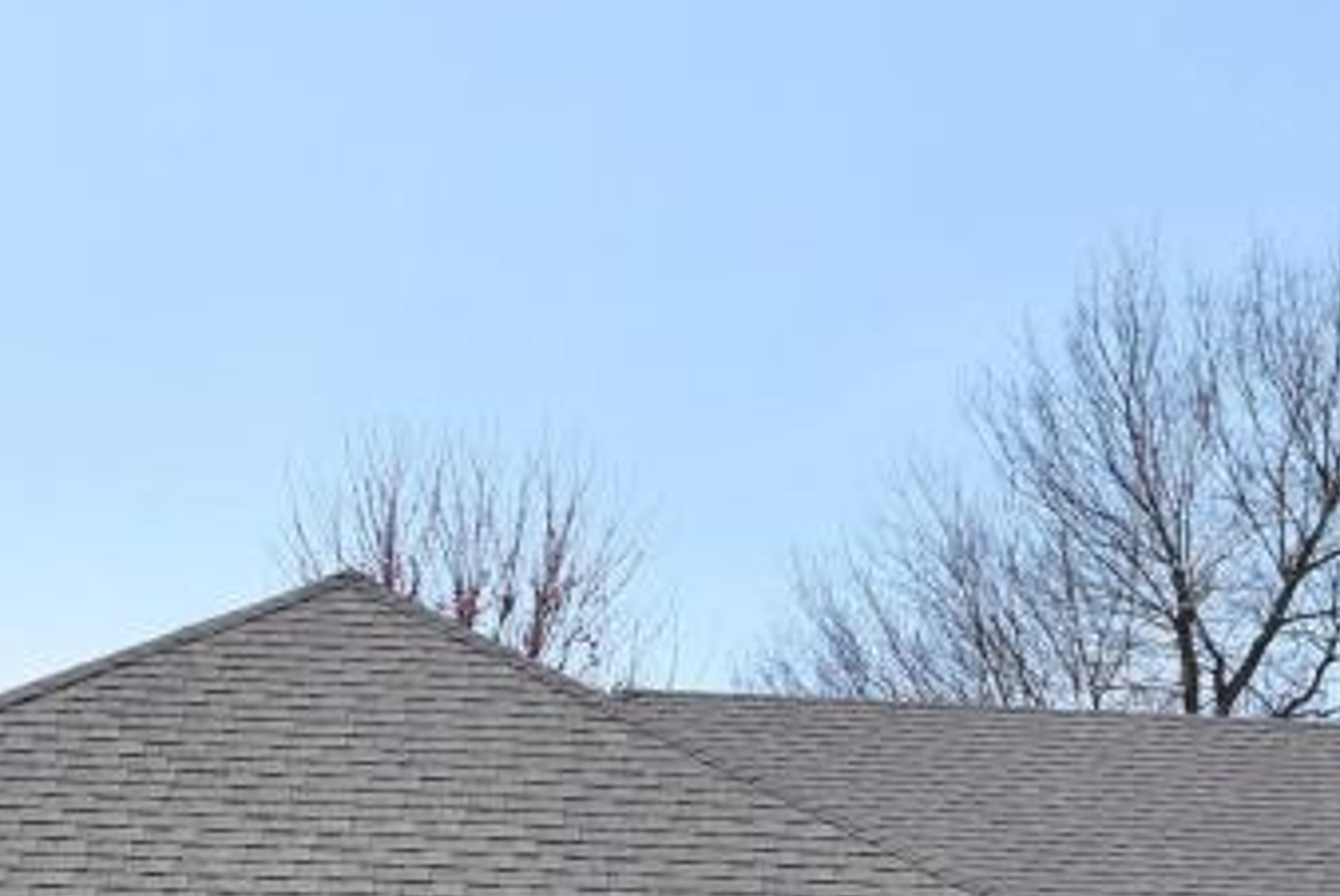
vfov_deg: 13.1
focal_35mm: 102
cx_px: 1316
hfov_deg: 19.5
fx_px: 3800
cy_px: 1092
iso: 100
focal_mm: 20
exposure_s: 1/200
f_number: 10
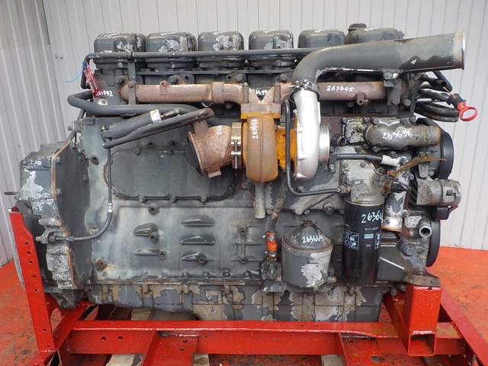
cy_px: 183
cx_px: 244
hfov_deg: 60.0
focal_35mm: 30
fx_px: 423
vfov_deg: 46.8
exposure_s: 1/30
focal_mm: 4.1
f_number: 3.3
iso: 160
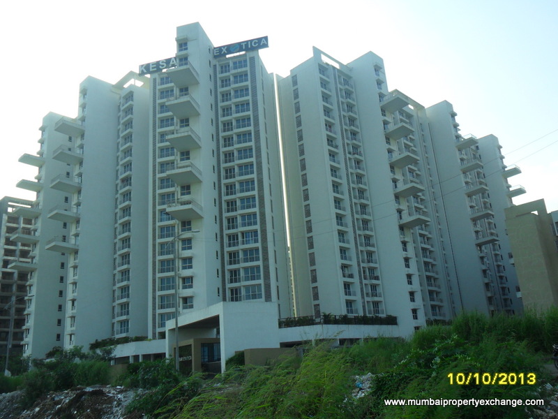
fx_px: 516
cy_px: 210
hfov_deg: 56.8
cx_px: 279
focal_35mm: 32
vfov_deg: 44.2
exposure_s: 1/750
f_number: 3.7
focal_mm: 5.7
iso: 100
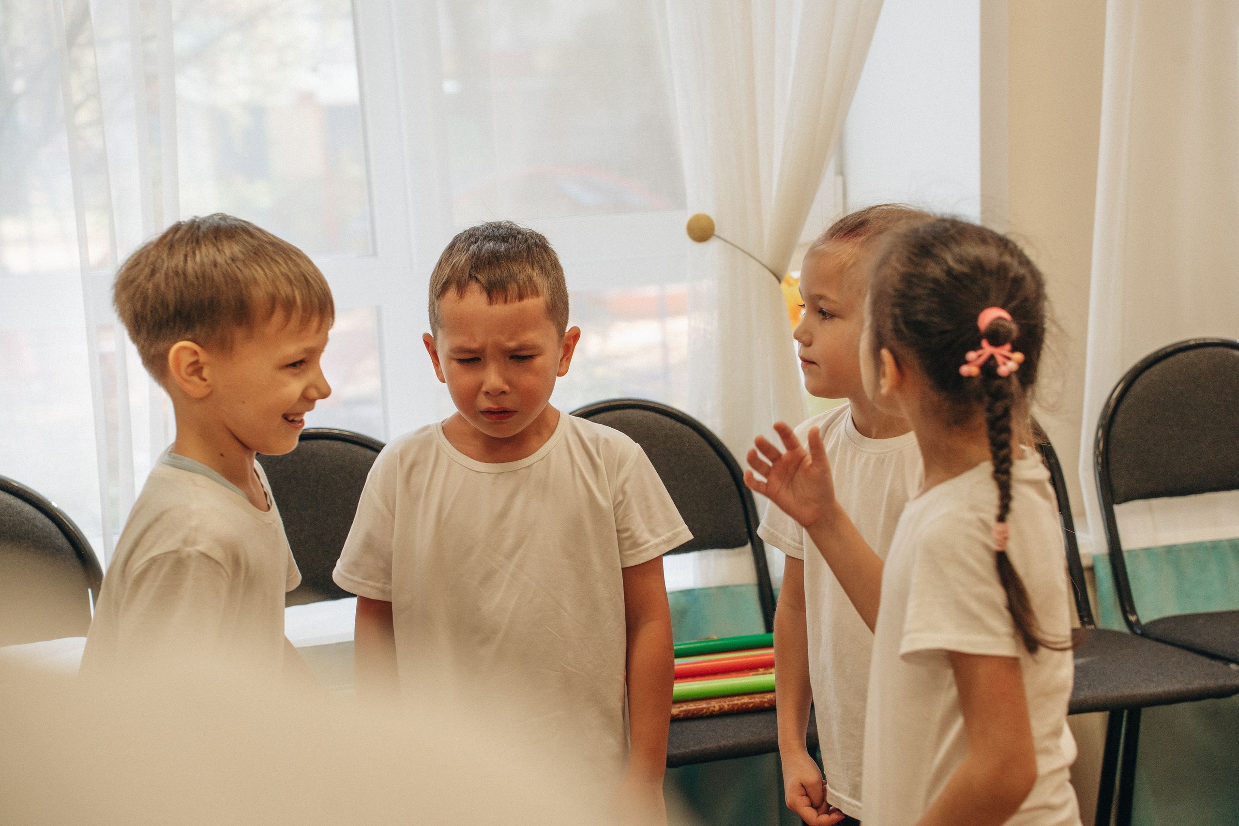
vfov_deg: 18.2
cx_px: 620
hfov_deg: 27.0
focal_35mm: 75
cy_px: 413
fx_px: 2581
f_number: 5
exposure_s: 1/250
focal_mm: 75
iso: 1000
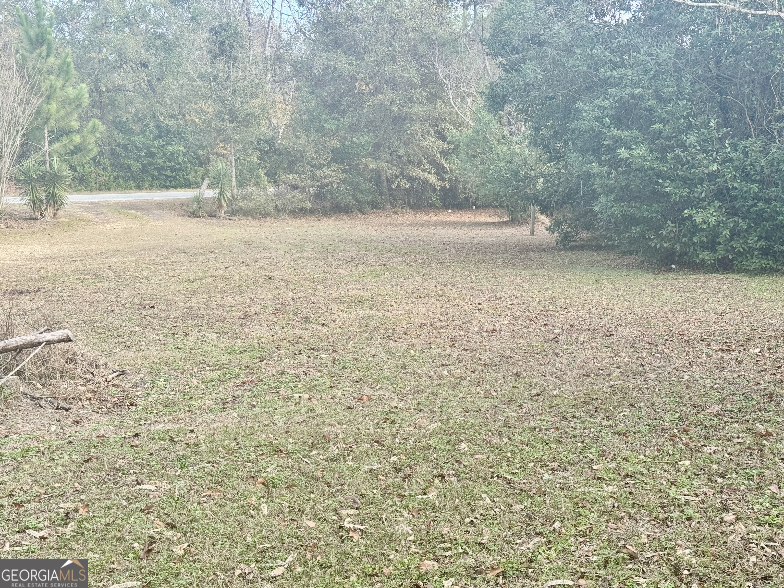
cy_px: 294
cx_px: 392
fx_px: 1087
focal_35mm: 48
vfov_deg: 30.3
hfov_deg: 39.7
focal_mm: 6.76
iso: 64
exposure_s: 1/980
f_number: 1.78
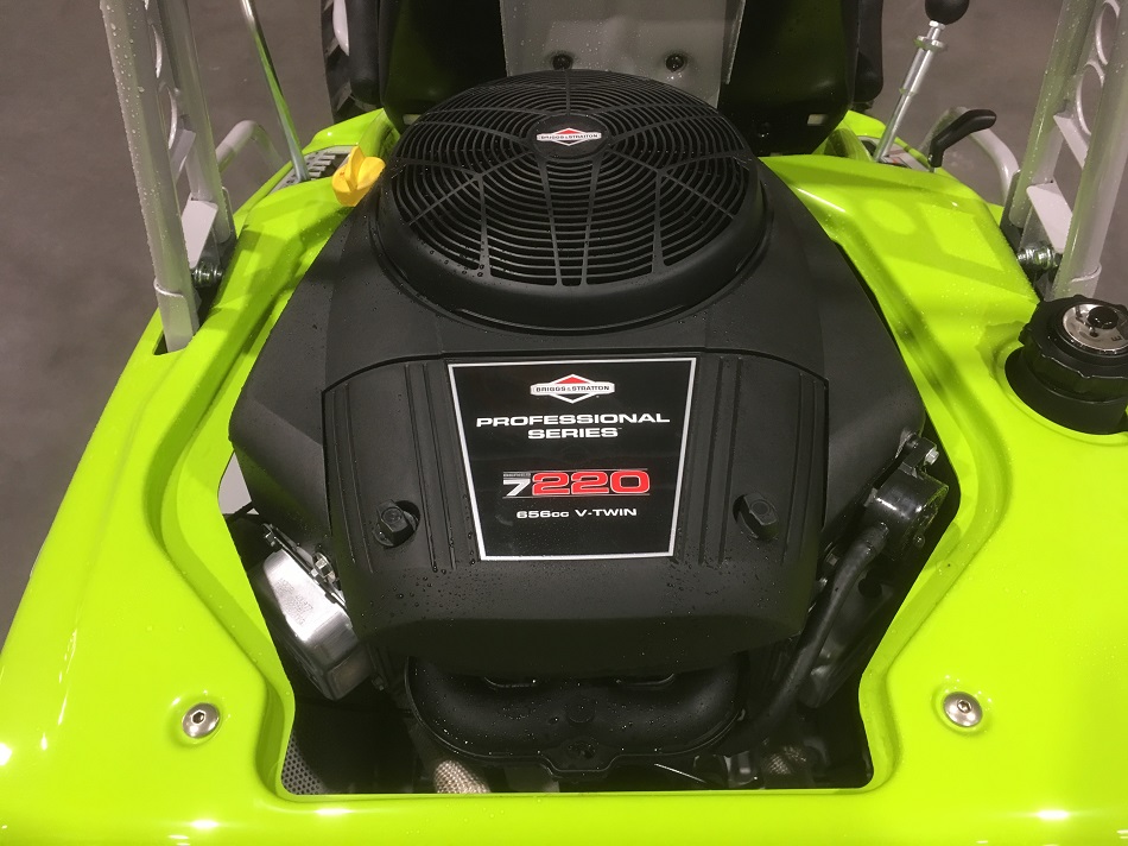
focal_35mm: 29
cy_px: 423
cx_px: 564
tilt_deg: -53.0
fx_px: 945
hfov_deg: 61.7
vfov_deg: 48.2
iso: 125
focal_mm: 4.15
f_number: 2.2
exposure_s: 1/33
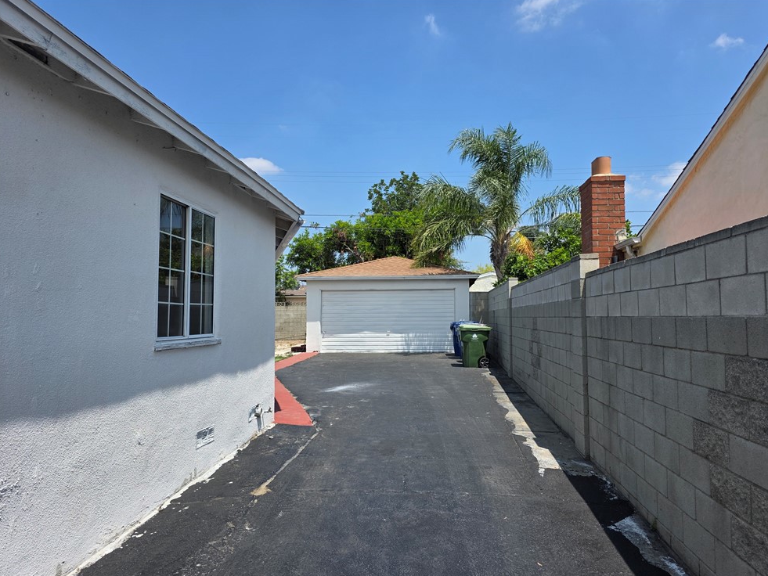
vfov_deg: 56.8
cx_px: 397
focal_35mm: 24
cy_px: 297
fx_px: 533
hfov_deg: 71.6
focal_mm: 6.3
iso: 80
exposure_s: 1/5447
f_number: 1.7
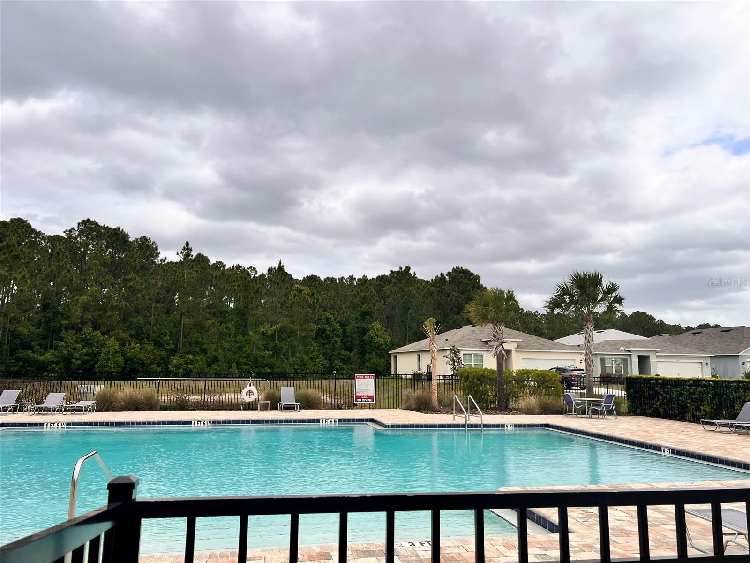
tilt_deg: +8.2
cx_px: 375
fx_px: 563
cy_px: 282
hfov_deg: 67.3
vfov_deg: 53.1
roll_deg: -0.2
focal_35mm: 26
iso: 50
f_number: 1.5
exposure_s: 1/7463
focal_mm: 5.7
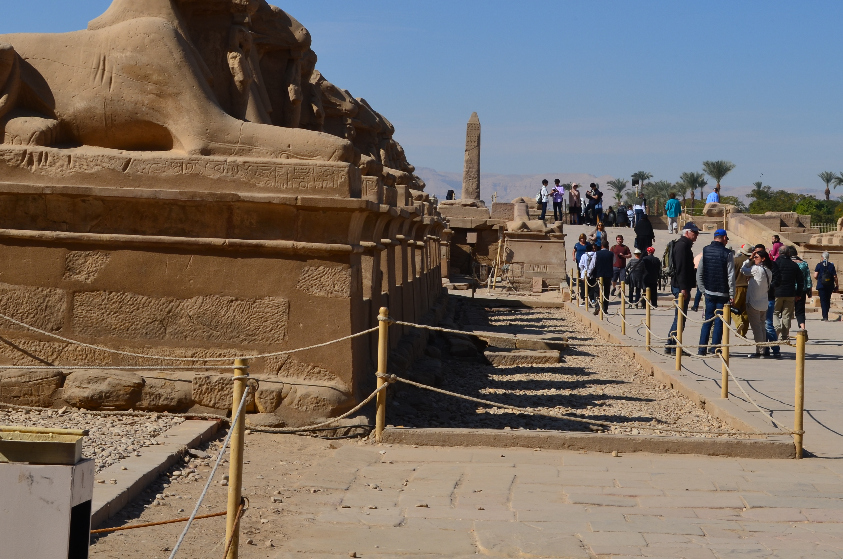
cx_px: 469
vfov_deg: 19.3
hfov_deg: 28.9
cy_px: 162
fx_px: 1636
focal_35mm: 70
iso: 100
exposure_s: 1/200
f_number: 13
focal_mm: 32
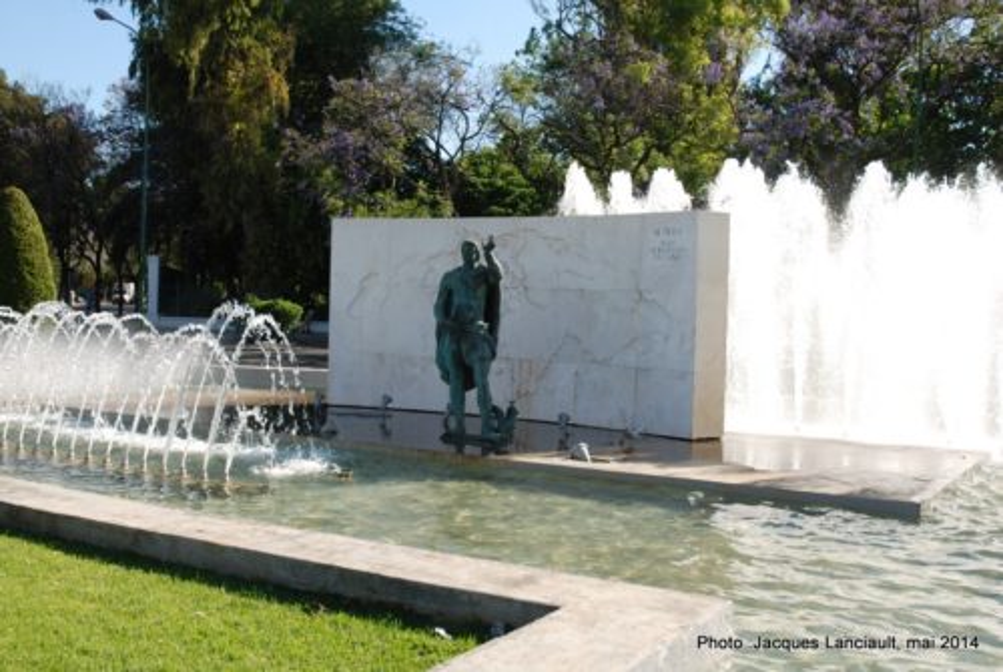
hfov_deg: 51.2
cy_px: 336
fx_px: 1046
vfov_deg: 35.6
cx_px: 502
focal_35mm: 38
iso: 100
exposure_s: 1/160
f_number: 6.3
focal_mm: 25
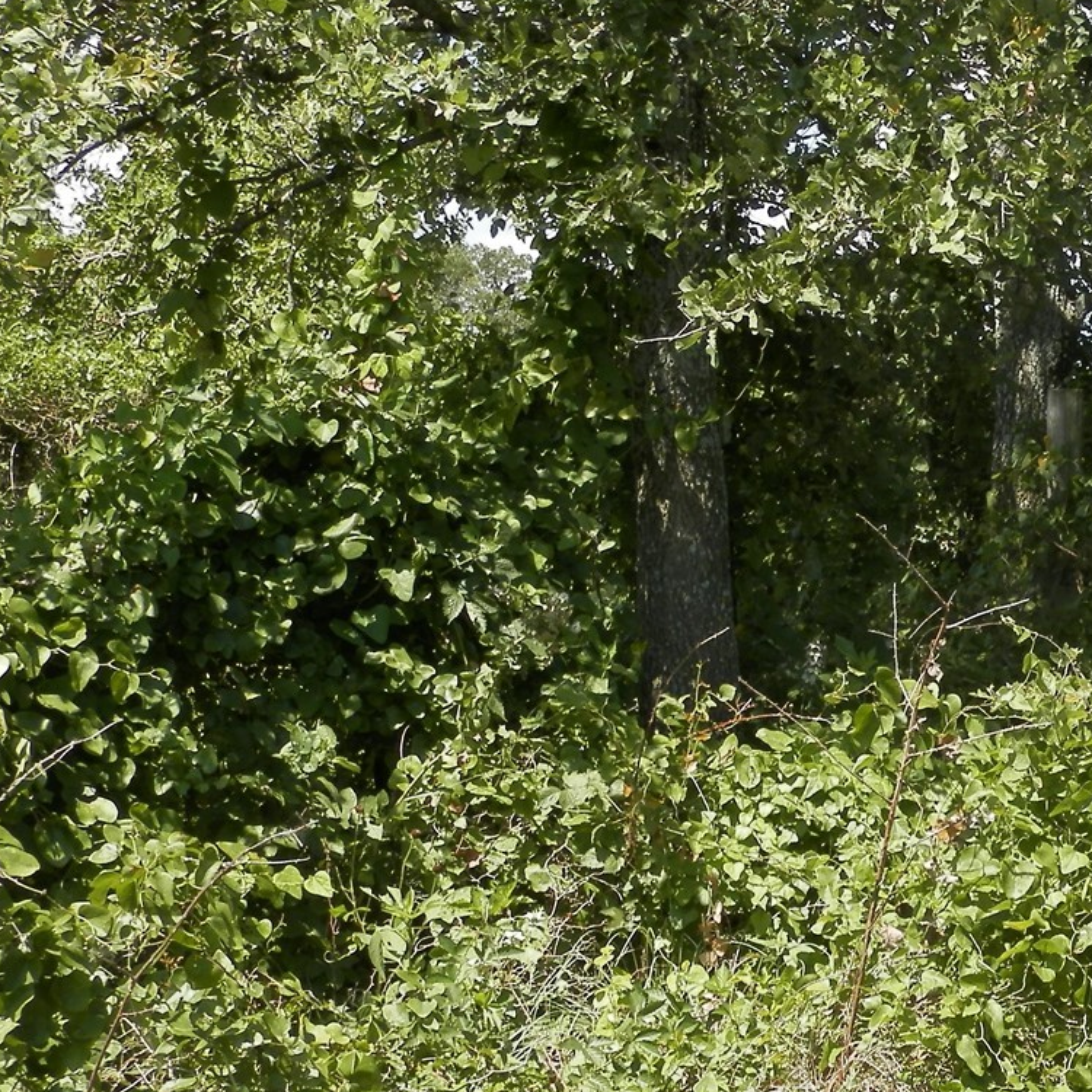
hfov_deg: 15.1
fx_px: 3962
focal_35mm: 111
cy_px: 731
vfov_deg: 15.7
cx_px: 1364
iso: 80
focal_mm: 8.2
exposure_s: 1/320
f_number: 3.6
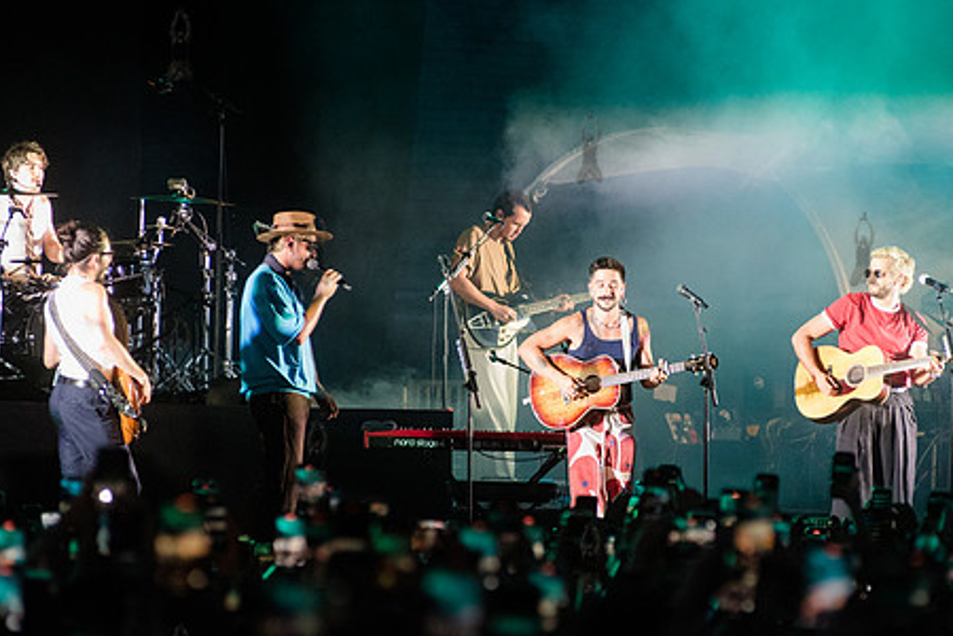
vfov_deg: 5.3
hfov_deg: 8.0
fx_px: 6829
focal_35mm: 258
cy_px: 351
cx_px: 589
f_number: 4
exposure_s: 1/800
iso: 6400
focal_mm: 200
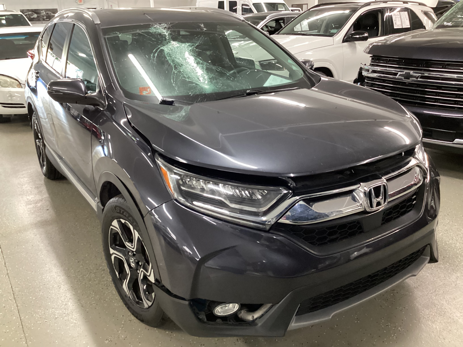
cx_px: 232
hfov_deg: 58.4
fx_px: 415
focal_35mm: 31
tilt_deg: -20.8
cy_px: 174
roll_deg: +1.0
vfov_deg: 45.4
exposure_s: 1/40
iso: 400
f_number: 2.4
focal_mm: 3.3
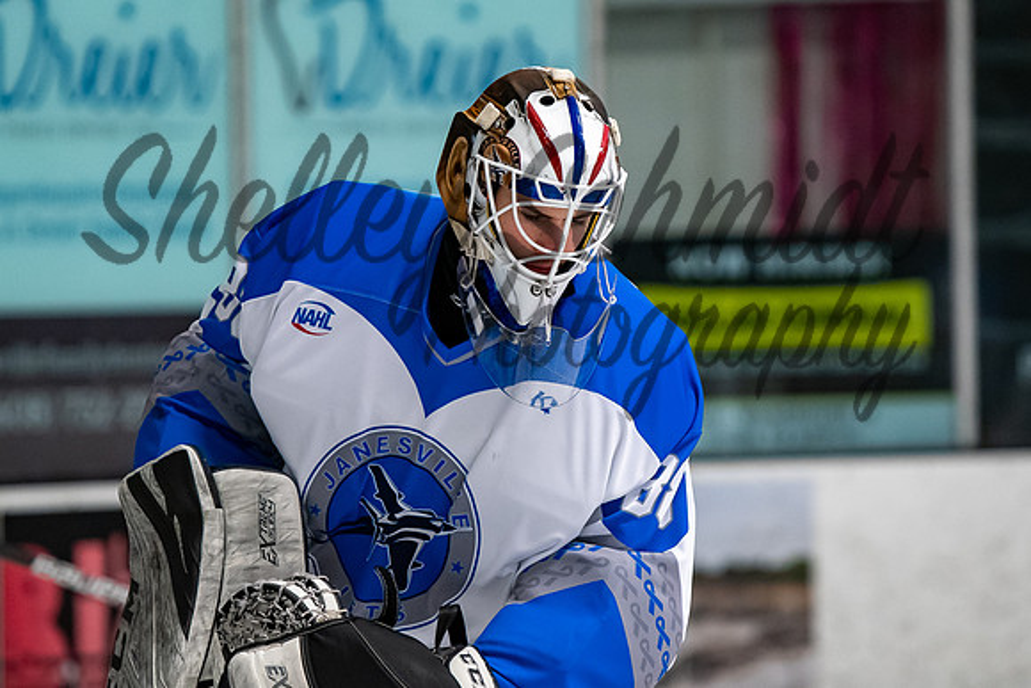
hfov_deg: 5.8
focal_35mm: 354
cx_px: 556
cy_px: 297
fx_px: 10129
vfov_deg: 3.9
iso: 2000
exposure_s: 1/800
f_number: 3.2
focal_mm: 195
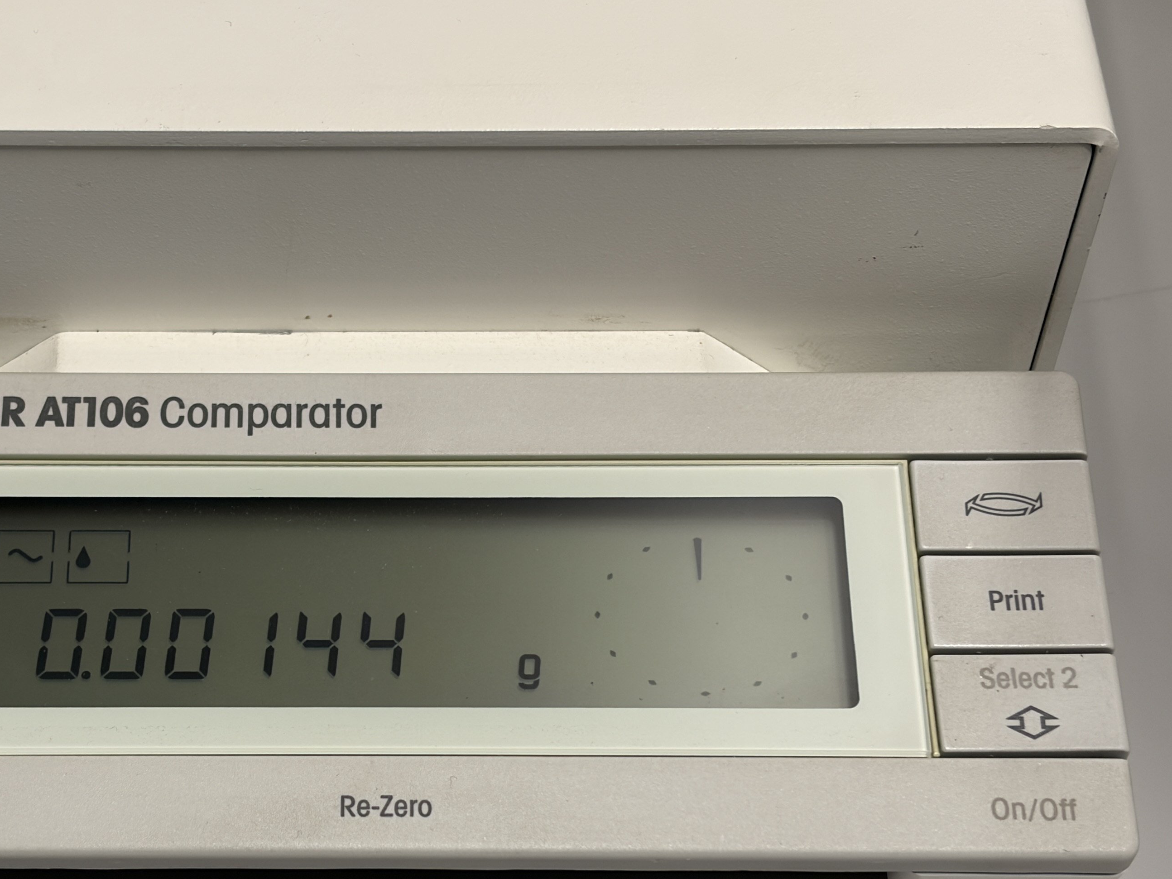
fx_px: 2742
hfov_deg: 24.0
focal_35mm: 81
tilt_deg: -52.5
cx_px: 357
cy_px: 568
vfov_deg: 18.2
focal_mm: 5.96
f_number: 1.6
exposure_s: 1/50
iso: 50
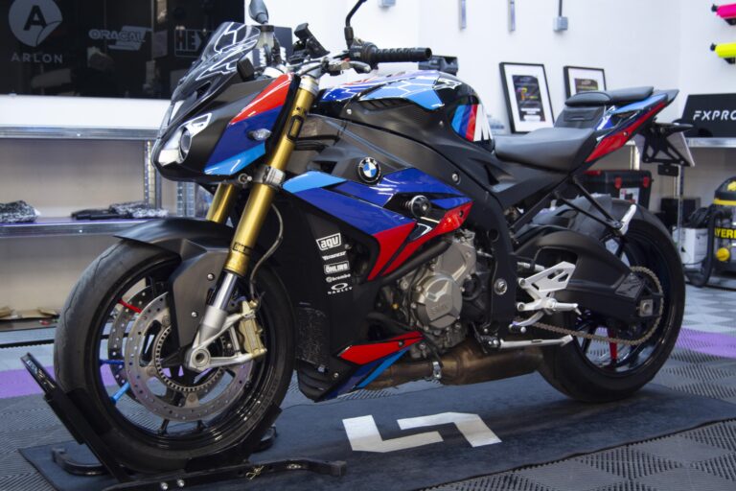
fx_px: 981
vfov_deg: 28.1
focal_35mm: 48
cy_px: 246
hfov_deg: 41.1
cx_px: 368
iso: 640
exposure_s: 1/60
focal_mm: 32
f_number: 4.5
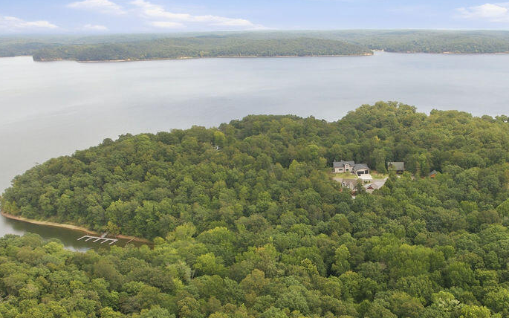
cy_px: 276
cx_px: 342
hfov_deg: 50.6
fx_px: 527
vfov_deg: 32.2
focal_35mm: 38
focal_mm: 12.3
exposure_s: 1/500
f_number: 4.5
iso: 100
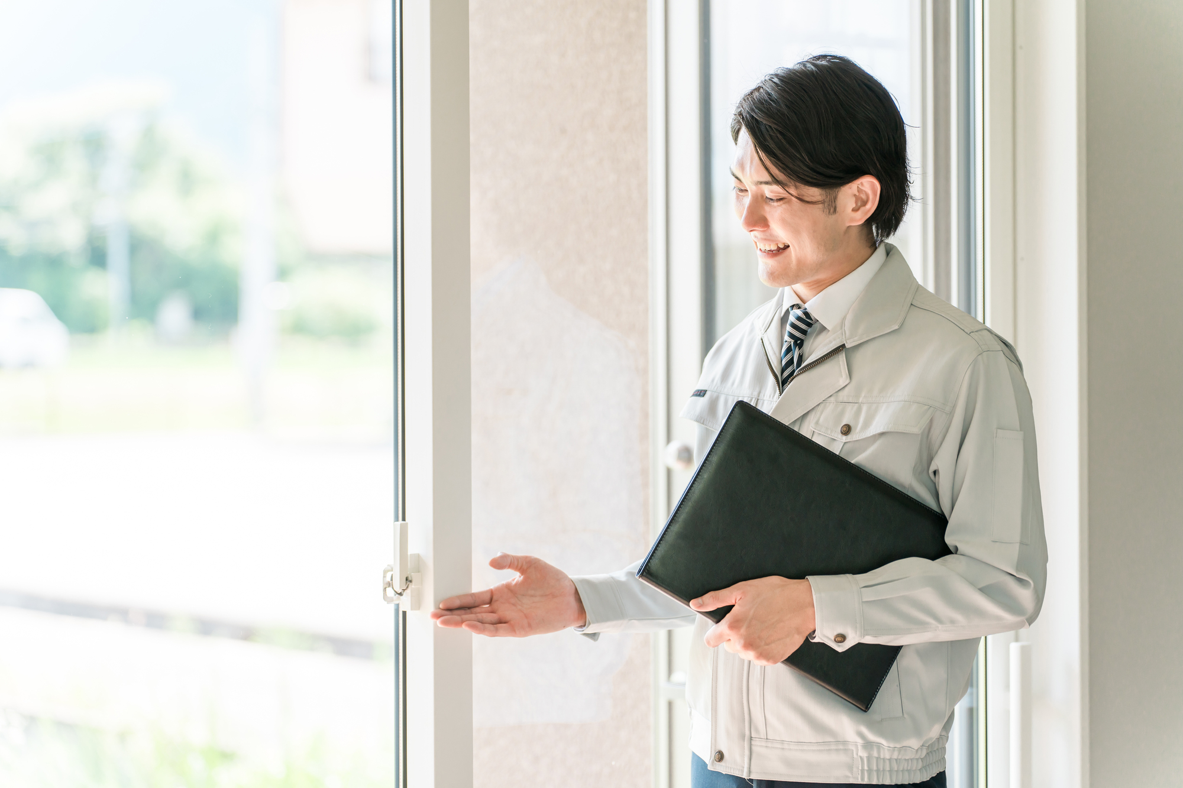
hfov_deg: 20.6
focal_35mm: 99
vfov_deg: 13.8
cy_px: 394
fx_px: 3253
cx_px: 592
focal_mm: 99
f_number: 2.8
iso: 200
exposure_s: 1/250
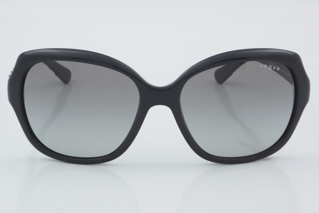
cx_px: 160
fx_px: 731
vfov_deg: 16.6
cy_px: 106
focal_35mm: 82
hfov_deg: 24.6
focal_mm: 55
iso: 100
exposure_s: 1/4
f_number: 32
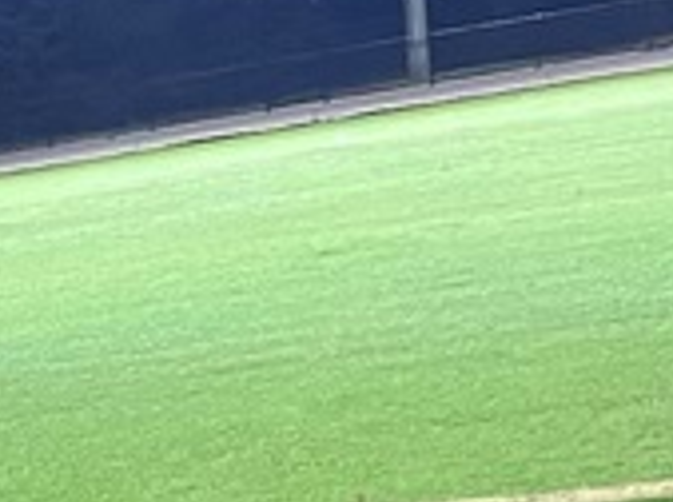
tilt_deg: -10.3
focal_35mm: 158
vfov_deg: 9.0
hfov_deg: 9.9
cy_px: 833
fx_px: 3065
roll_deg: +9.6
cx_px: -1258
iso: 250
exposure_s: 1/60
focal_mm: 5.1
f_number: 1.6
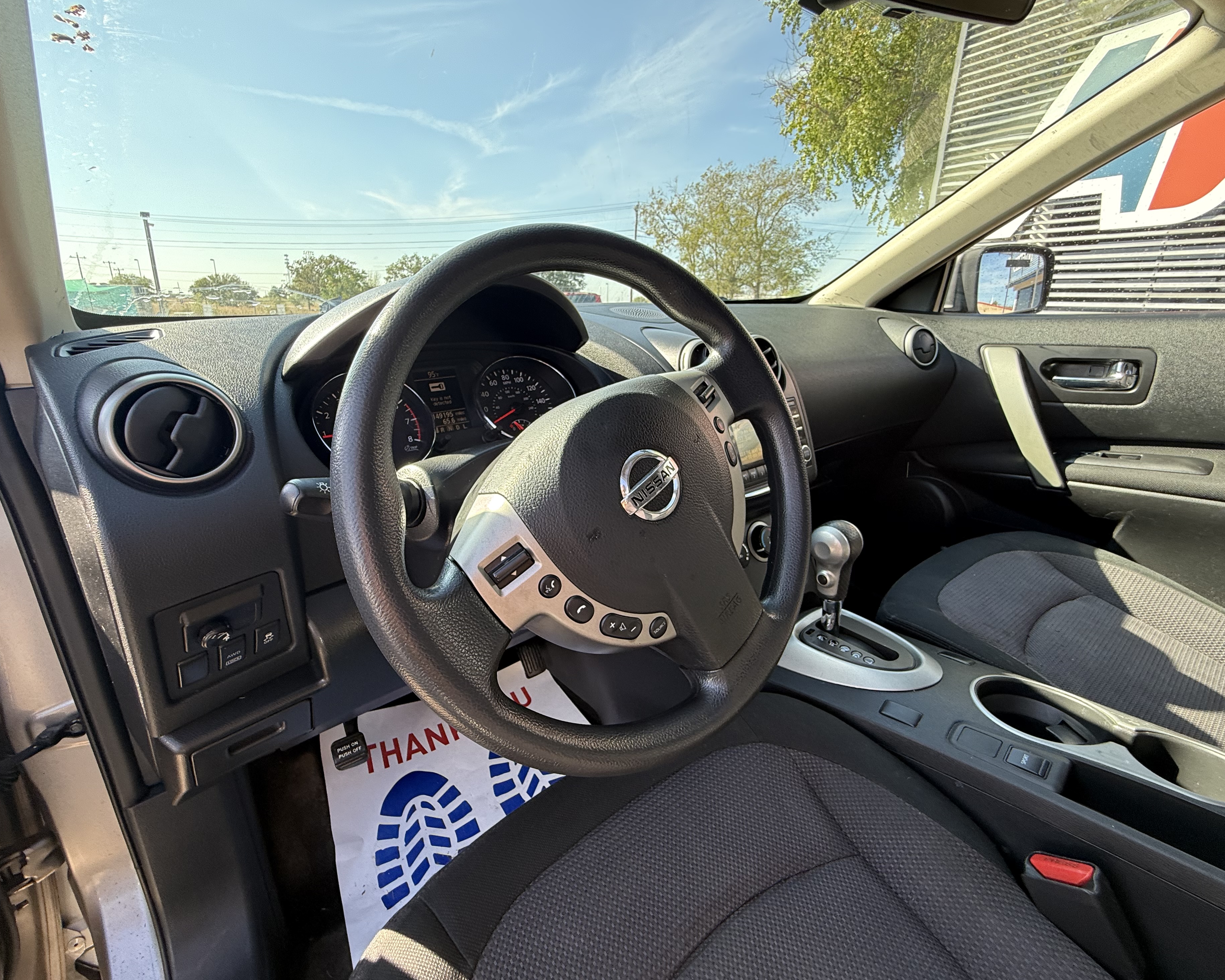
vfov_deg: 84.0
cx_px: 599
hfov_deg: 96.8
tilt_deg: -17.5
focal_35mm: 15
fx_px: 544
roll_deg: -1.6
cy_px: 482
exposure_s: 1/148
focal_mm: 2.22
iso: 64
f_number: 2.2
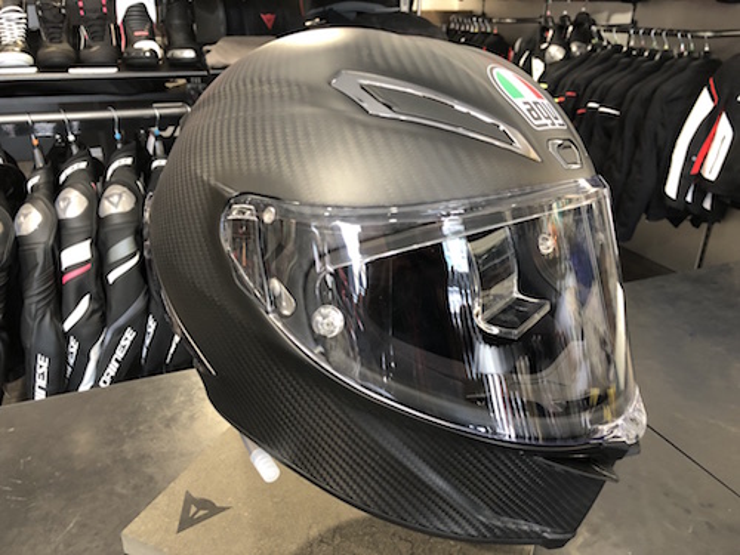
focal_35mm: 28
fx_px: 599
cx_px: 370
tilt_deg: -23.2
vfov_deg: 49.7
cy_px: 278
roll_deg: -2.6
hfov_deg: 63.4
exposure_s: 1/15
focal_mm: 3.99
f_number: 1.8
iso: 64
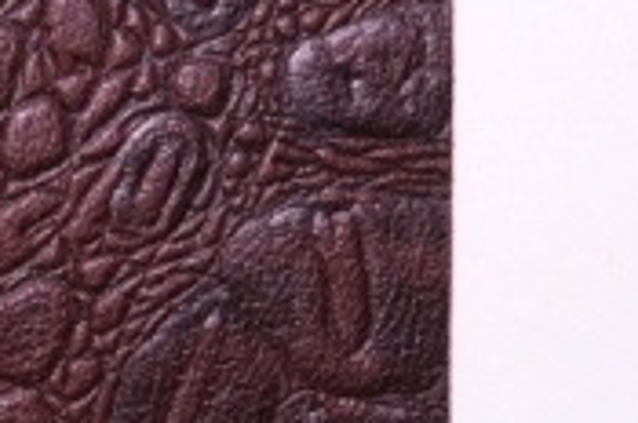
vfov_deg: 5.2
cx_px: -769
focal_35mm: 261
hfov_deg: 7.5
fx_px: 4617
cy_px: 695
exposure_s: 1/100
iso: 320
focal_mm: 38
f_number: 16
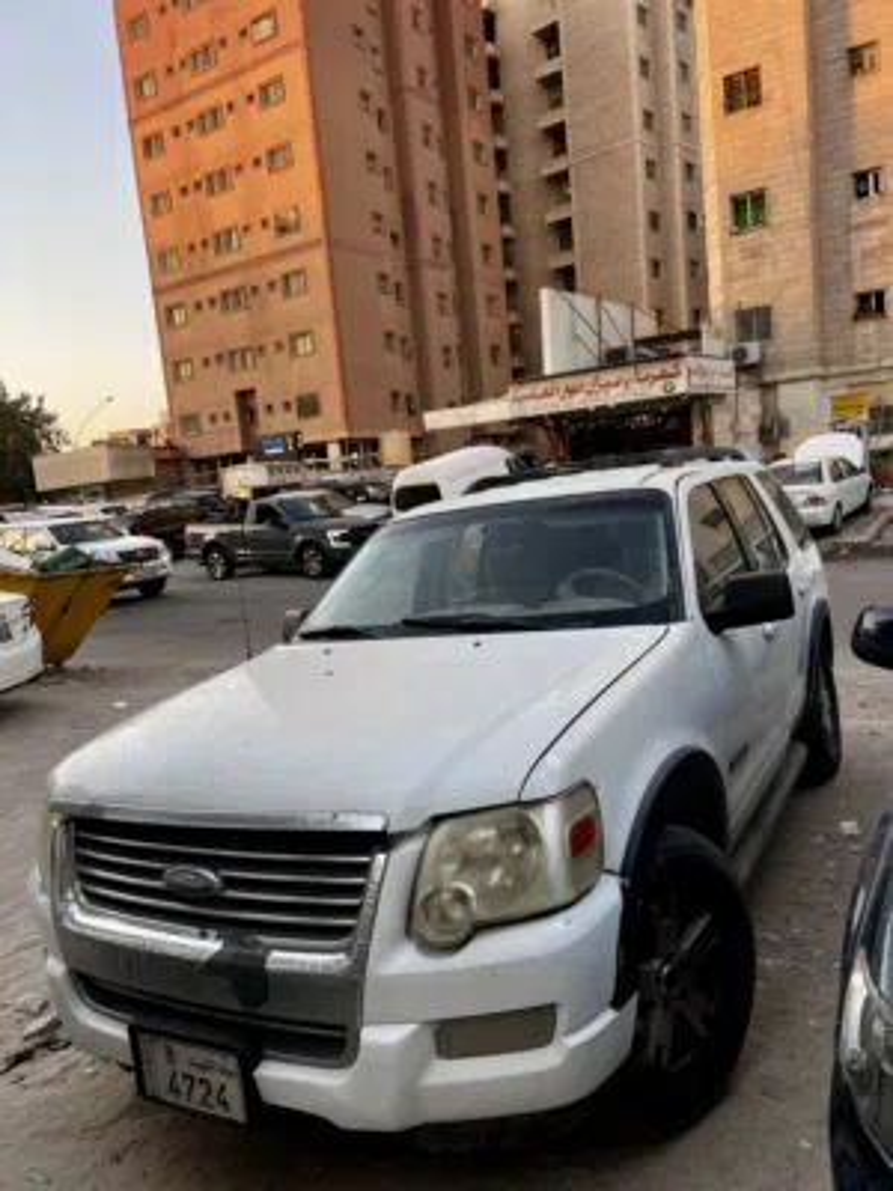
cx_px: 446
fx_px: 894
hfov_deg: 53.1
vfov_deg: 67.3
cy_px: 596
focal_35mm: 26
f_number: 1.5
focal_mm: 5.7
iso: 40
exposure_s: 1/139
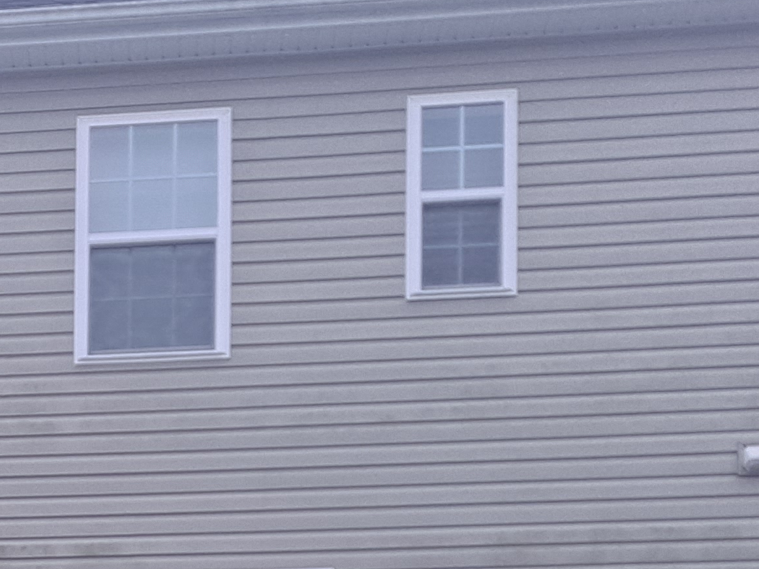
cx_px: -121
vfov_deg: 15.4
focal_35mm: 86
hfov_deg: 21.3
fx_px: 1885
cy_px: 930
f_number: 2
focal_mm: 4.6
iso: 32
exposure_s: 1/541
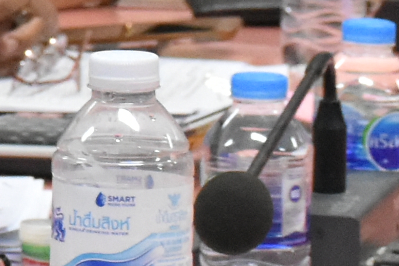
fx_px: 4930
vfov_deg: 3.1
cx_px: -522
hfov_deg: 4.5
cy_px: 22
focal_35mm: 445
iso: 2500
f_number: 6.3
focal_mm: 38
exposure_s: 1/160
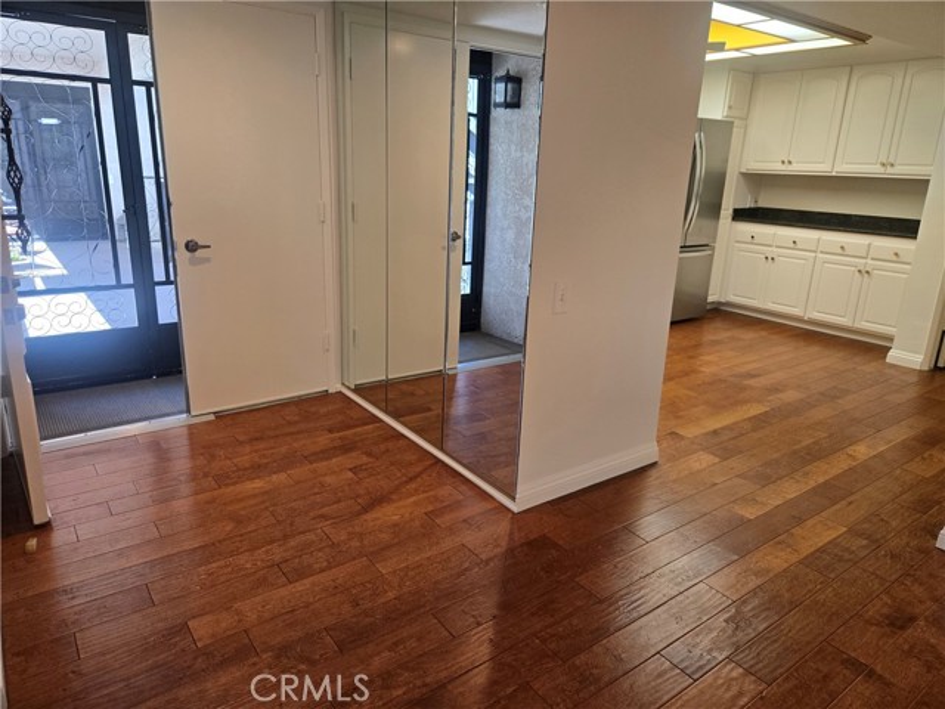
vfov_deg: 58.9
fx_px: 628
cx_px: 472
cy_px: 354
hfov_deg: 73.9
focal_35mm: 23
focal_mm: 5.4
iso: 100
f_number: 1.8
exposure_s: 1/120
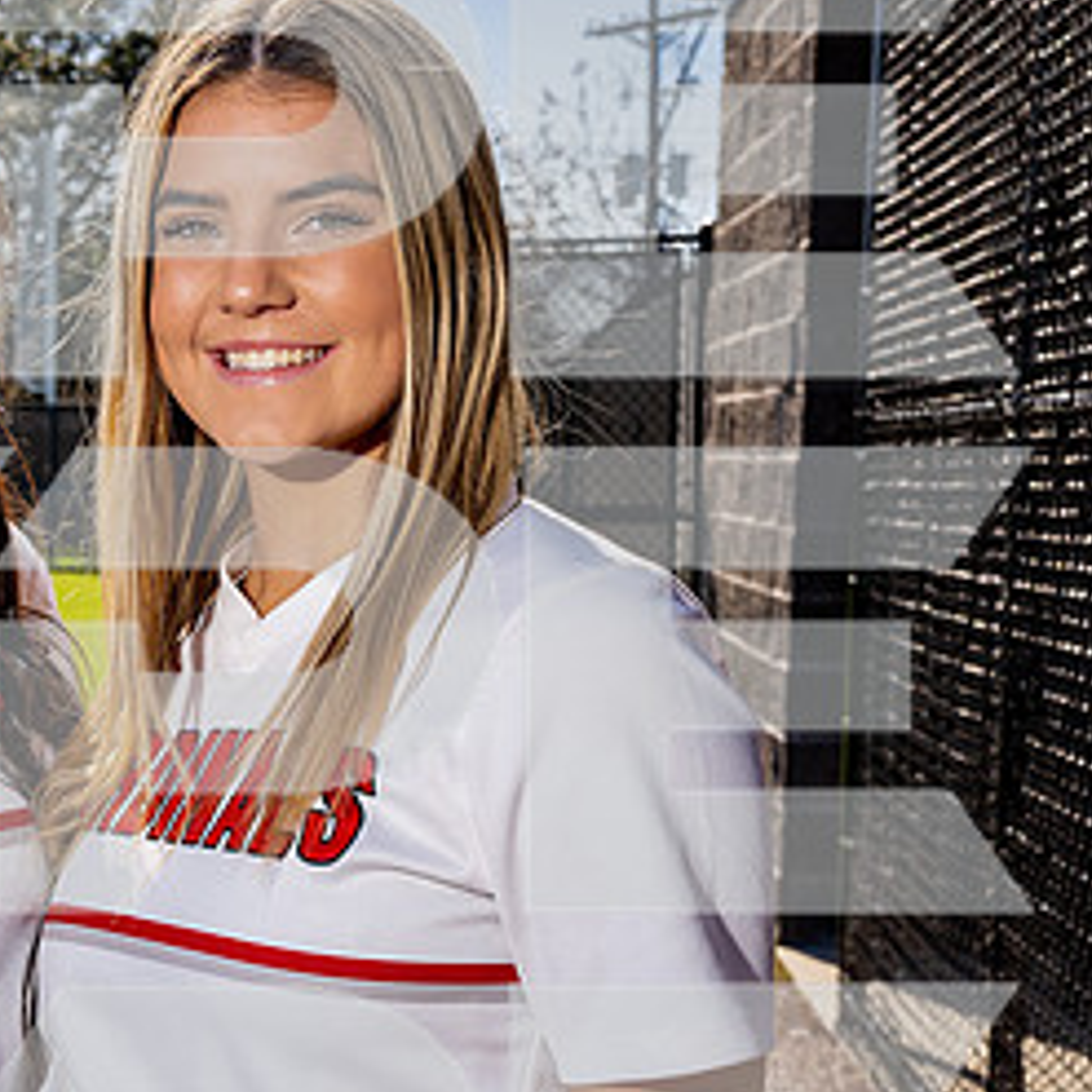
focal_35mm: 86
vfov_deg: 20.1
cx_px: -93
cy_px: 683
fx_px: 3069
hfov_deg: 19.4
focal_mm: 43
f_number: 9
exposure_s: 1/250
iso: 100
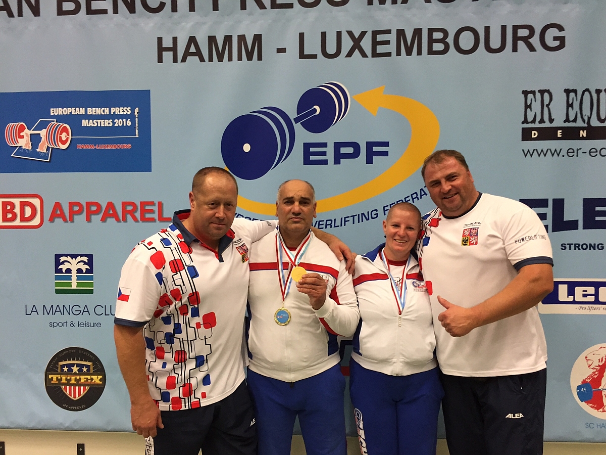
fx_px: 508
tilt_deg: -1.9
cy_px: 228
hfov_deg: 61.7
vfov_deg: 48.2
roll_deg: -1.0
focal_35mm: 29
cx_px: 303
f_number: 2.2
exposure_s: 1/33
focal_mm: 4.15
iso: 125
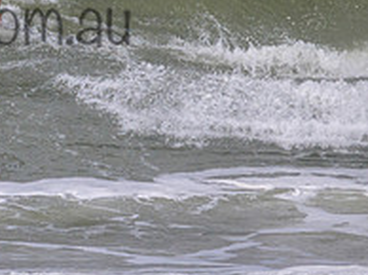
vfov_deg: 0.6
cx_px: -70
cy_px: 1
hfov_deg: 0.9
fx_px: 24442
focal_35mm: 2302
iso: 1250
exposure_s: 1/2000
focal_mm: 800
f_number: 11
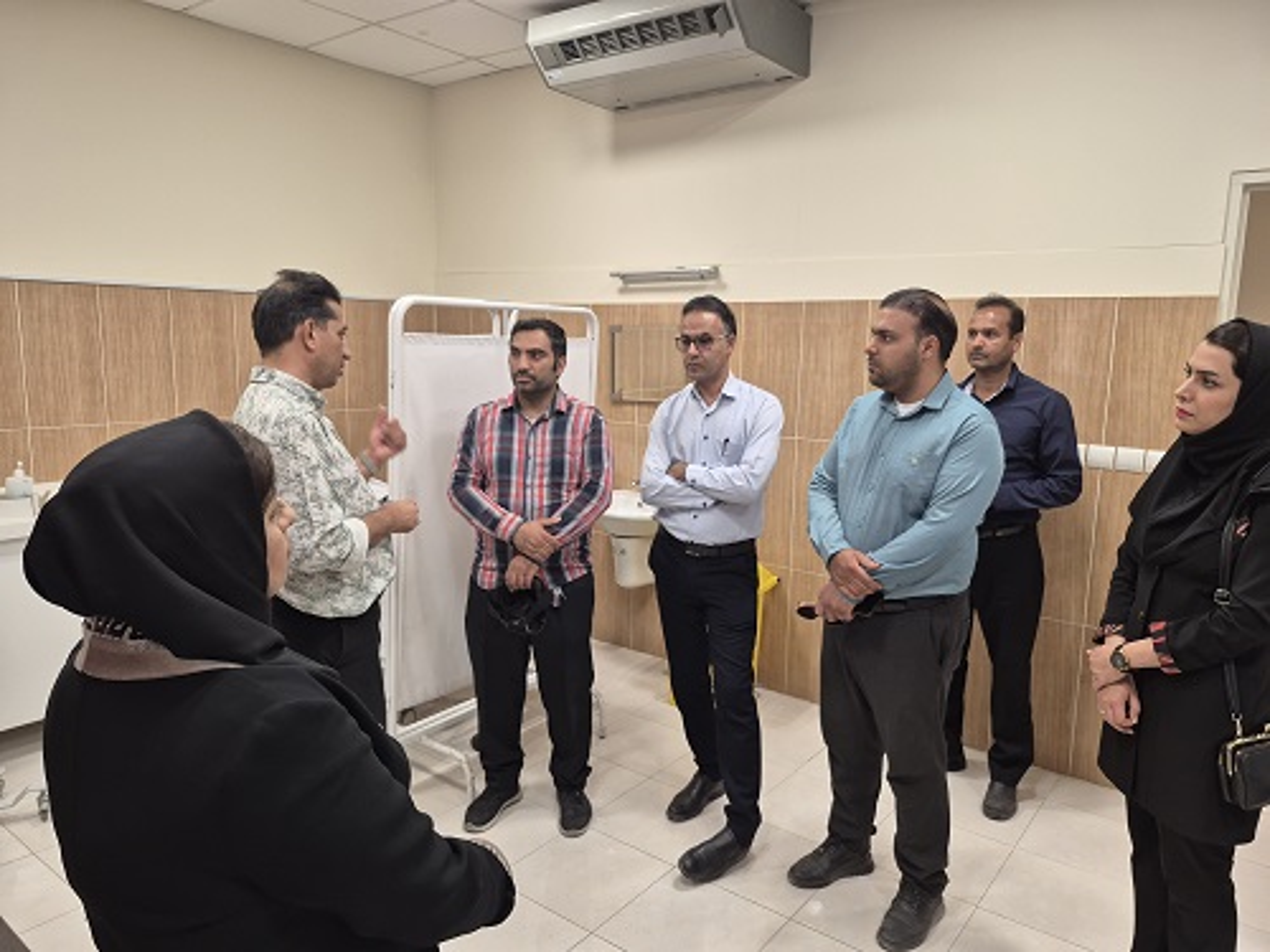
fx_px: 844
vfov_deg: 58.9
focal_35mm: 23
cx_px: 635
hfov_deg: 73.9
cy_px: 476
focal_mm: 5.4
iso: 160
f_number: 1.8
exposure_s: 1/100
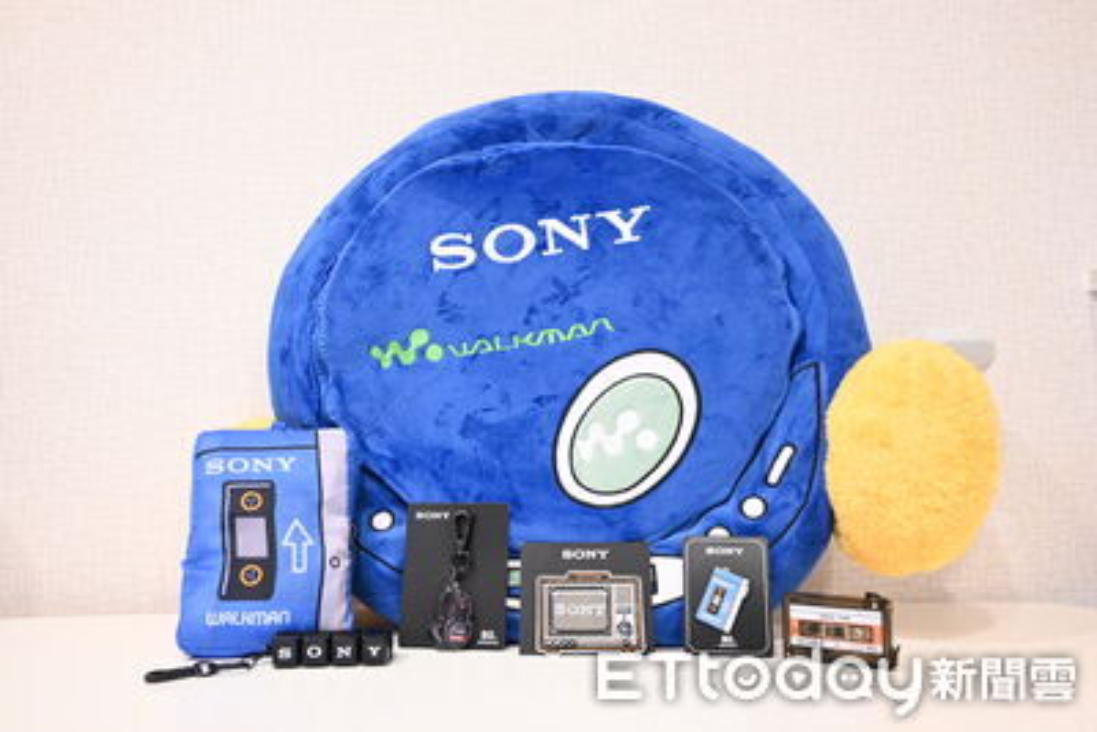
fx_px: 892
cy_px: 366
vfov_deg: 44.7
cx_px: 548
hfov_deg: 63.2
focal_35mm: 29
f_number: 3.8
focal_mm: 19.5
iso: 2000
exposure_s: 1/50
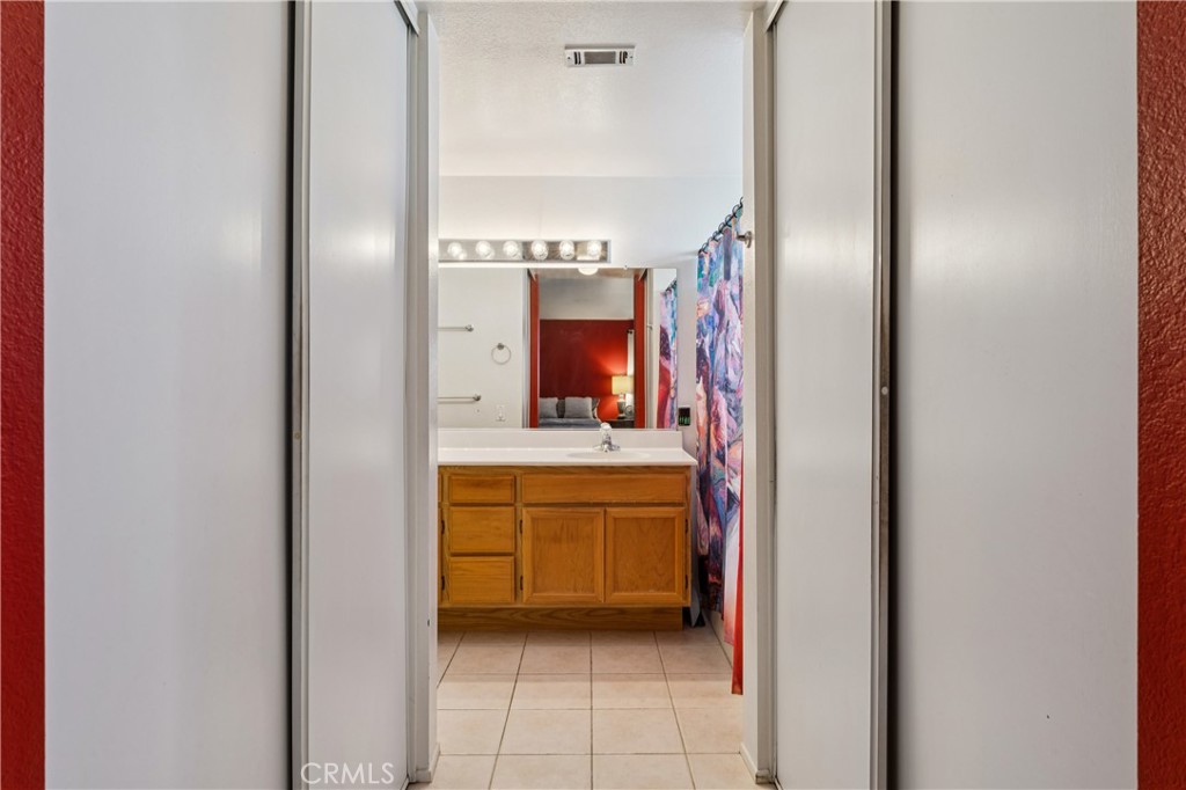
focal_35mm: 20
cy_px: 395
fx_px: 659
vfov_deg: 61.9
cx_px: 593
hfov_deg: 84.0
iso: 100
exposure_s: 1
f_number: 13
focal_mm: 20
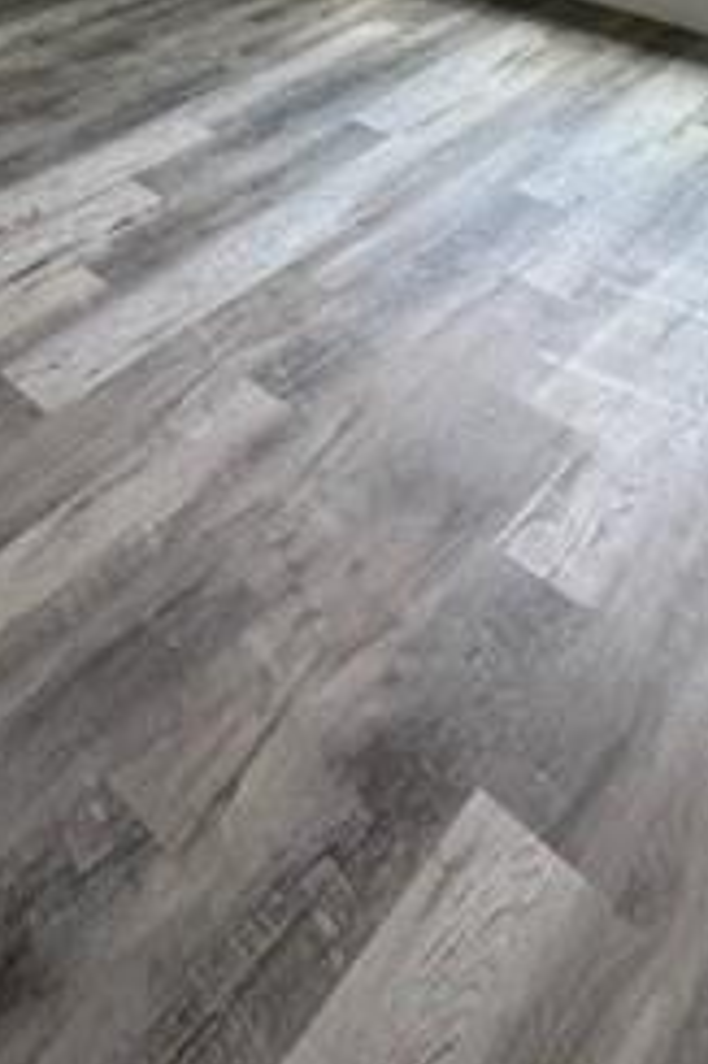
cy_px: -291
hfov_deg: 33.7
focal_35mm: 38
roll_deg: -0.6
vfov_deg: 35.8
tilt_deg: -5.9
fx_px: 1122
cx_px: 113
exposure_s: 1/120
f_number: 2.2
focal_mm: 2.22
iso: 125
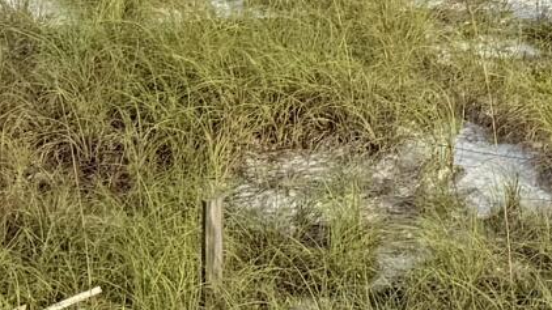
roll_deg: -1.1
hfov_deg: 10.0
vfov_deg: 6.1
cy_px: -603
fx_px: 2721
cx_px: 1351
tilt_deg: +3.4
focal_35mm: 186
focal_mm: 6.76
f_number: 1.78
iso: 80
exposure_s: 1/5714
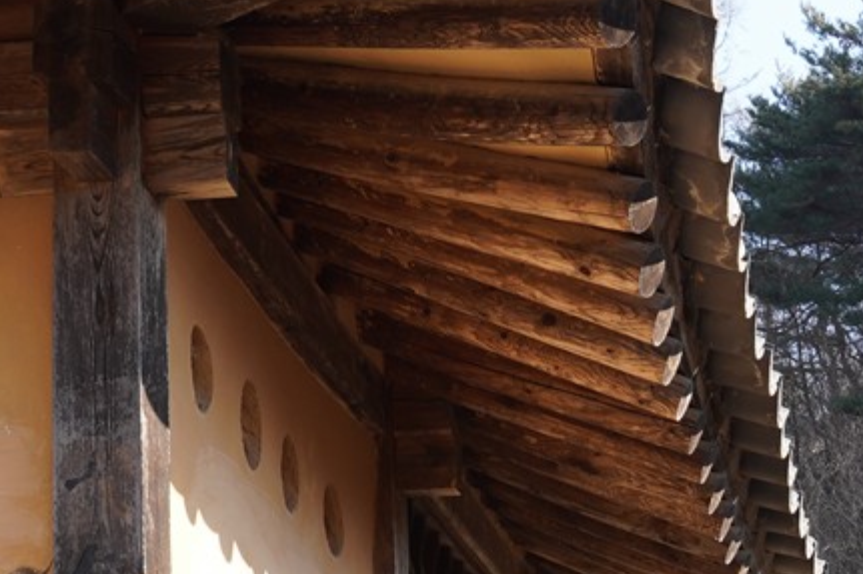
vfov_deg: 9.9
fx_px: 3115
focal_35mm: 130
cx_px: 975
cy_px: 1052
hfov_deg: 15.3
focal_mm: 28
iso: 200
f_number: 9
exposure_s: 1/100
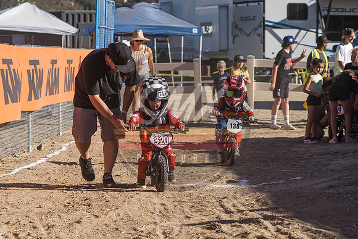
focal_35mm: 138
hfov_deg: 14.9
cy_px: 128
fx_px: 1372
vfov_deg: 10.0
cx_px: 152
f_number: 4
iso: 200
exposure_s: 1/2000
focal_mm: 80
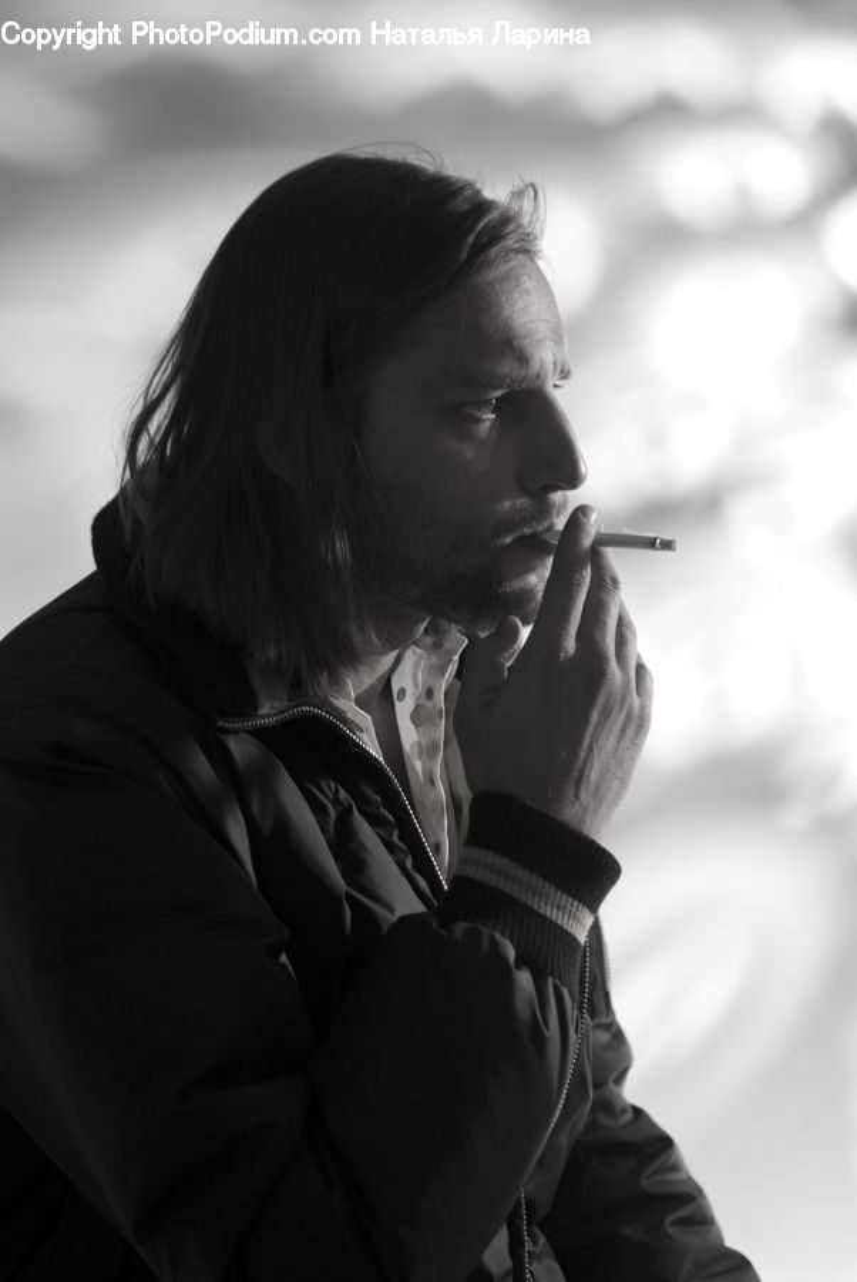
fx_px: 2672
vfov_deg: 27.0
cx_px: 428
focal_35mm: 75
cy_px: 641
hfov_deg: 18.2
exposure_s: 1/100
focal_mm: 50
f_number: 2.8
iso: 100
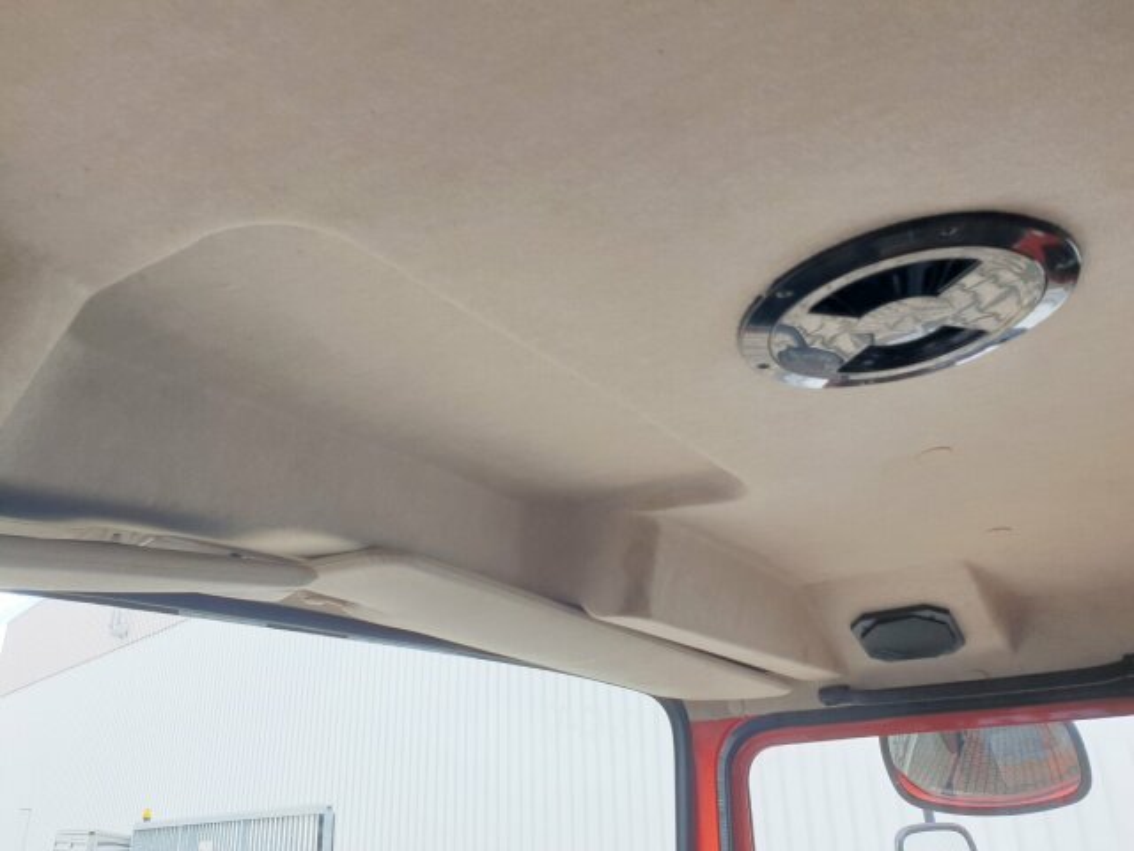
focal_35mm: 26
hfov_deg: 67.3
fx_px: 852
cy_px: 426
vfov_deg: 53.1
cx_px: 567
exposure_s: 1/169
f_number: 2.4
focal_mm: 4.3
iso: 50
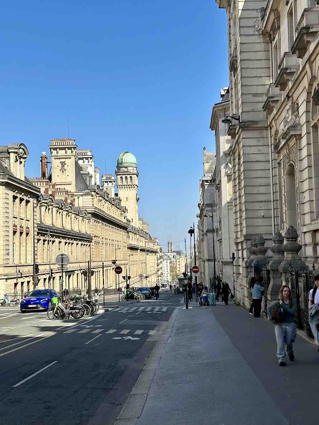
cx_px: 160
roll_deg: +1.3
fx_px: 590
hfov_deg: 30.3
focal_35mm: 48
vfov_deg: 39.7
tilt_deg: +4.5
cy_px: 212
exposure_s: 1/5000
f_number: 1.78
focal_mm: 6.86
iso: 64
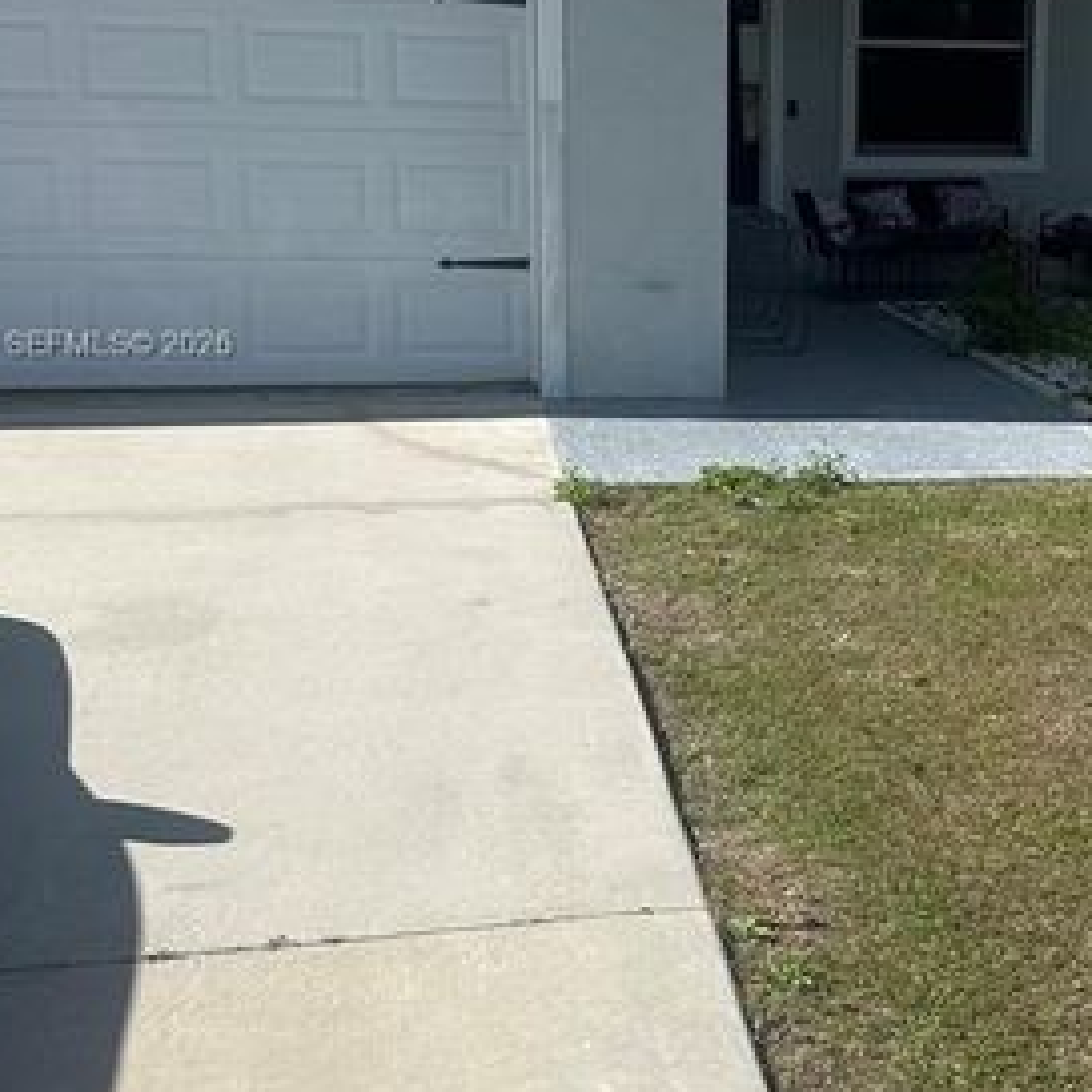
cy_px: 347
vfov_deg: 32.5
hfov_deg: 32.2
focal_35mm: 52
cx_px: 823
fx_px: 1856
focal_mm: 6.86
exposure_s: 1/6211
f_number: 1.78
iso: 80
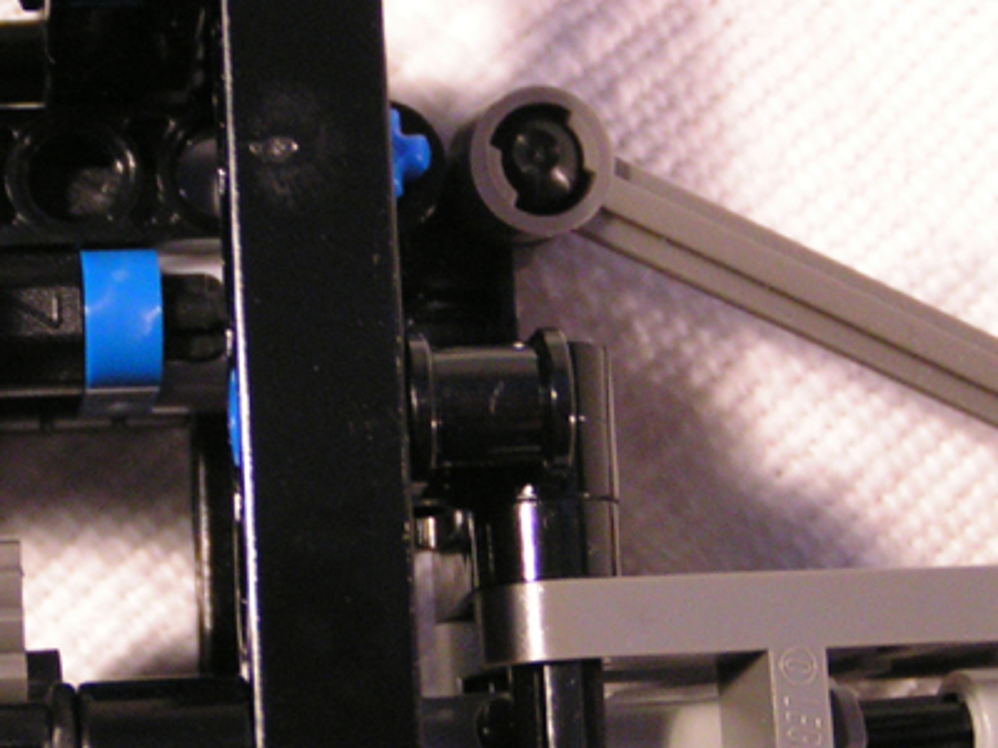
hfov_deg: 15.5
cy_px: 269
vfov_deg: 11.8
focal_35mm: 126
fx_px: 3633
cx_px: 205
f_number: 3.2
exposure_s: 1/8
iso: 200
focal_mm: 9.7
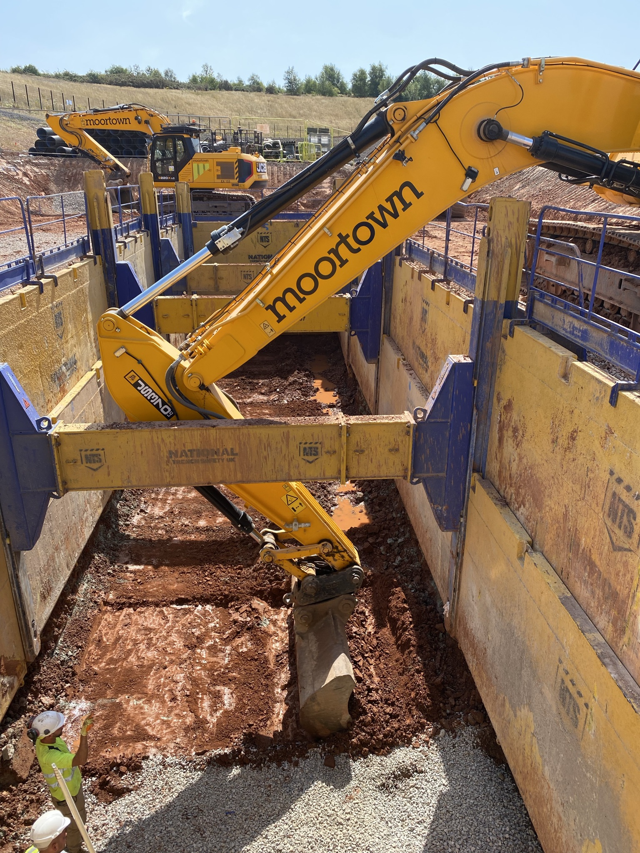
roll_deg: +0.5
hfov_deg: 53.1
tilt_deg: -19.9
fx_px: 641
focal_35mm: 26
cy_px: 426
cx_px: 320
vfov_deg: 67.3
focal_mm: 4.25
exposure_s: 1/927
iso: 32
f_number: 1.8
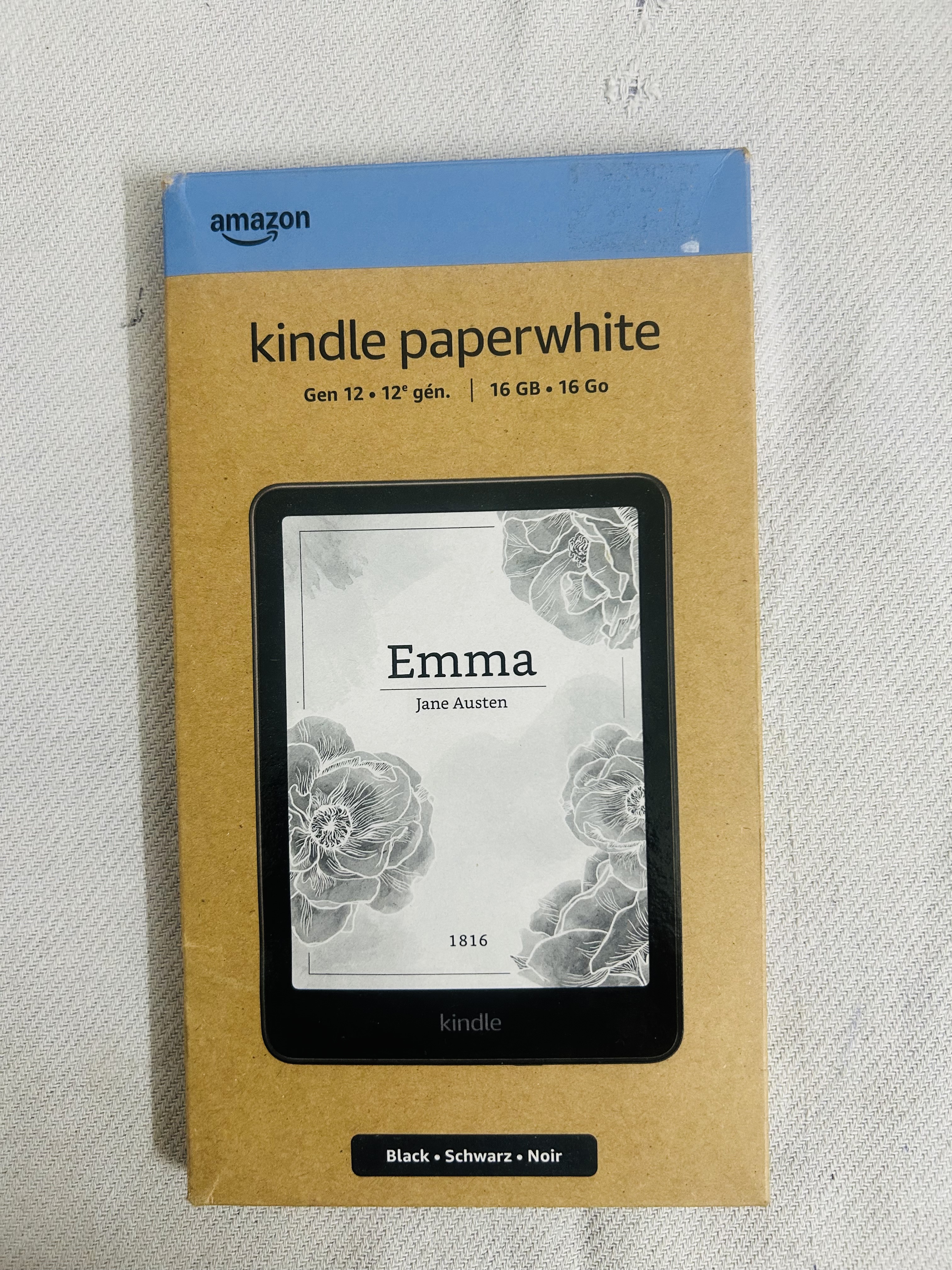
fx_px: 953
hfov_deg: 53.1
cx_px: 476
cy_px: 635
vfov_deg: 67.3
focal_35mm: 26
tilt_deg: -89.8
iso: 200
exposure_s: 1/50
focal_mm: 5.7
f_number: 1.5
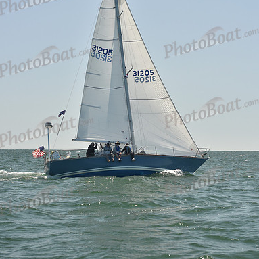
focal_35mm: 90
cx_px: 129
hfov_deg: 19.3
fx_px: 762
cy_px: 86
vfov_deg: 19.2
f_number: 5
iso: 250
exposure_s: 1/800
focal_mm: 70
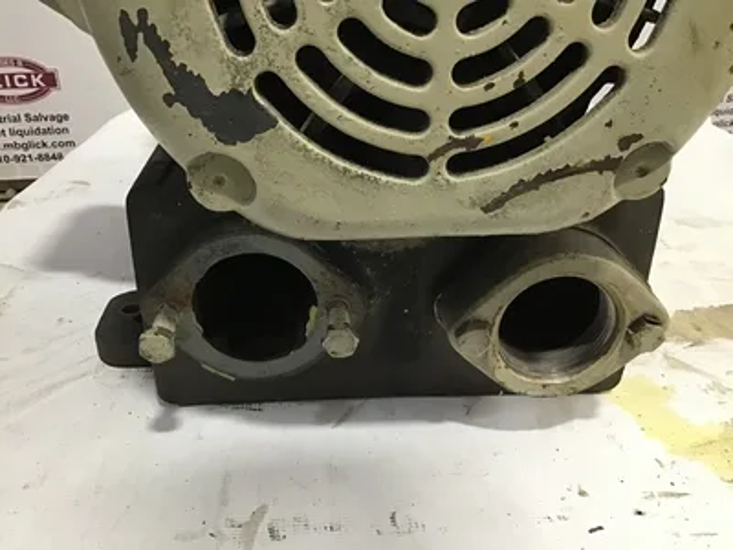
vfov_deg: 45.4
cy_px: 275
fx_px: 656
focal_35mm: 31
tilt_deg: -29.2
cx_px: 366
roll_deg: -1.7
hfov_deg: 58.4
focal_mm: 3.3
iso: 160
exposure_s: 1/30
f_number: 2.4
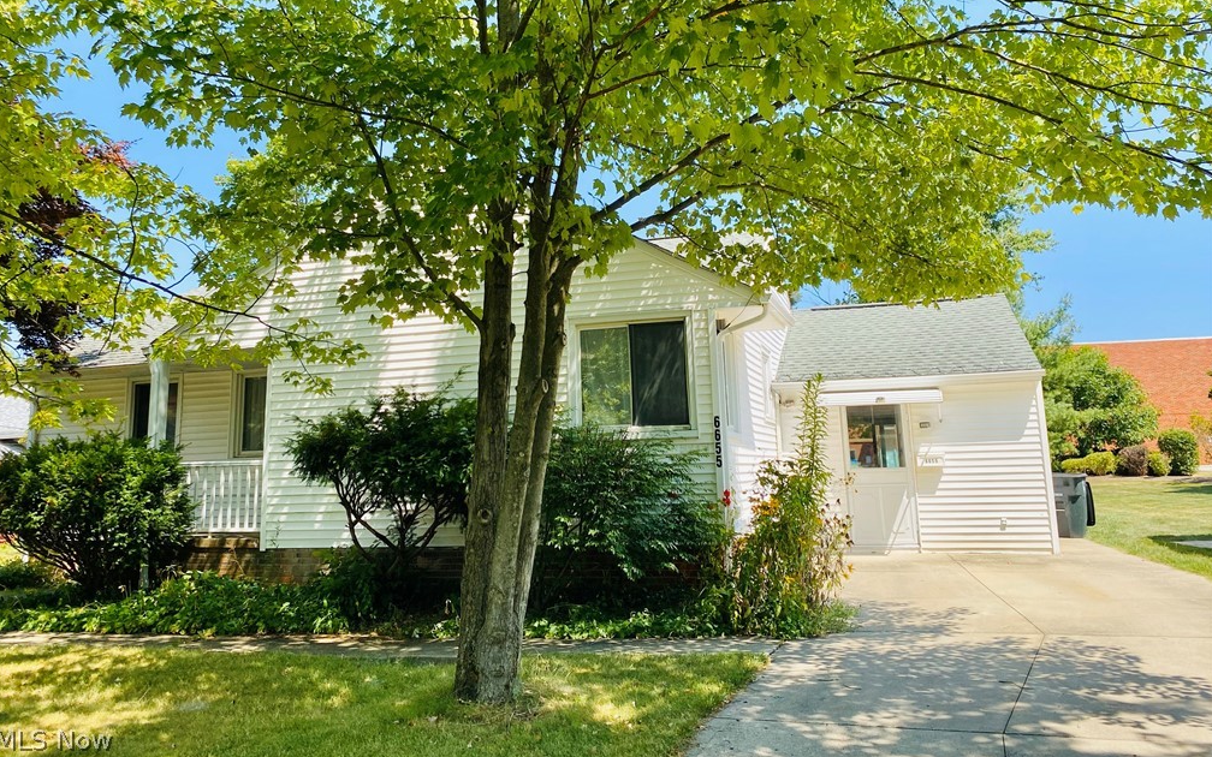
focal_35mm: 28
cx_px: 602
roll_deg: +2.1
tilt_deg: +12.2
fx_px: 925
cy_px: 298
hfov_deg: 66.5
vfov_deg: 44.3
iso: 32
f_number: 1.8
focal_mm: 4.25
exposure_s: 1/890
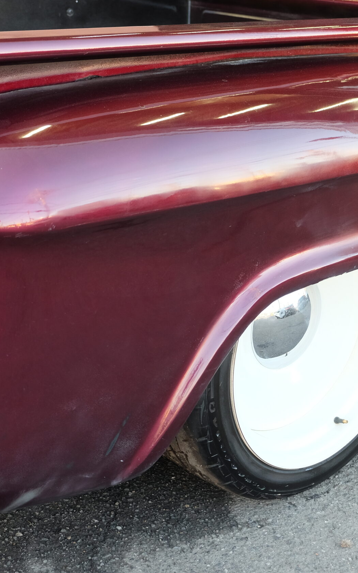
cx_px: 207
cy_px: 290
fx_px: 968
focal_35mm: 62
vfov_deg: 33.0
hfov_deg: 20.9
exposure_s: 1/58
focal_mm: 26.5
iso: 400
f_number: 3.2
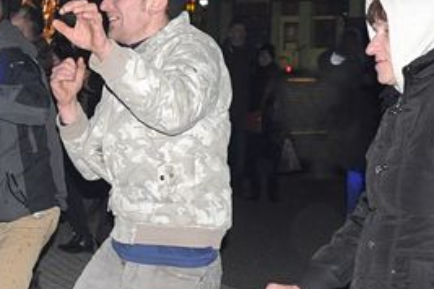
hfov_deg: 18.2
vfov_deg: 13.0
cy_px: 199
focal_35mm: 105
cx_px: -128
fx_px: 1266
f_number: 4.5
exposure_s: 1/60
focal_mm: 22
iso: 1250
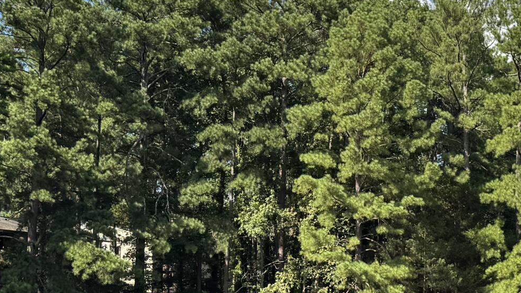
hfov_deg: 26.5
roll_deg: -0.9
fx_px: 1105
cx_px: 299
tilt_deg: +11.4
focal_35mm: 80
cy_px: 120
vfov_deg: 15.1
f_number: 1.78
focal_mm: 6.76
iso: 80
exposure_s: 1/2959
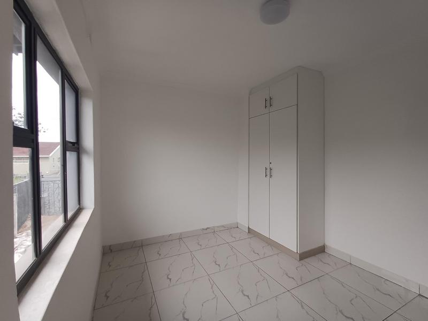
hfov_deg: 94.5
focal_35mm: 16
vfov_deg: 78.1
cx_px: 214
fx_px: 198
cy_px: 160
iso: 64
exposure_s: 1/50
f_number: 2.2
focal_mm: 1.64
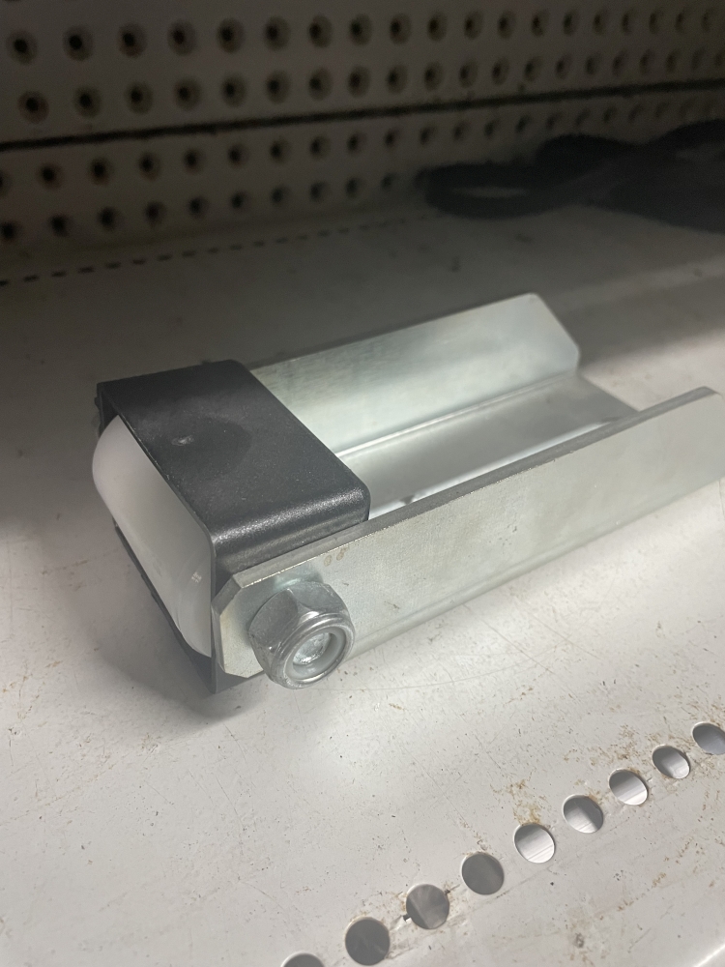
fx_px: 726
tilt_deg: -37.5
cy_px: 484
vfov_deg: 67.3
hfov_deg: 53.1
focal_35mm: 26
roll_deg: -1.9
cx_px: 362
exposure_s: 1/50
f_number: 1.6
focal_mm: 4.2
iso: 250
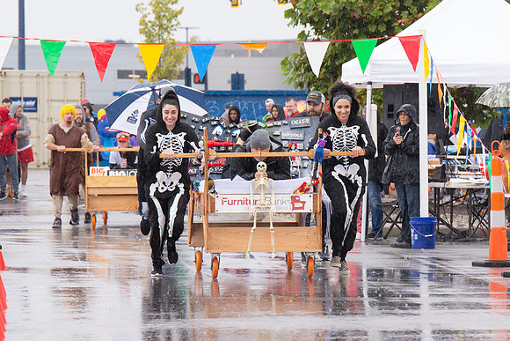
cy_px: 236
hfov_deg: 6.8
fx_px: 4295
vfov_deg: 4.5
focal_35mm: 303
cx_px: 281
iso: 800
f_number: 7.1
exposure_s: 1/400
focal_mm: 200
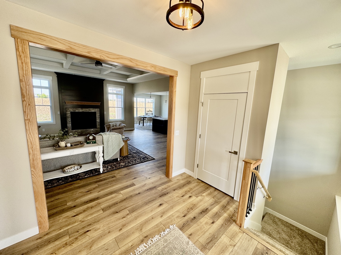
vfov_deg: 85.7
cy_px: 128
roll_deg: -3.0
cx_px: 170
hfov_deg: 102.1
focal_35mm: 14
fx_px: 138
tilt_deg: -9.7
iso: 80
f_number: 2.2
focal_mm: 2.22
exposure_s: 1/99
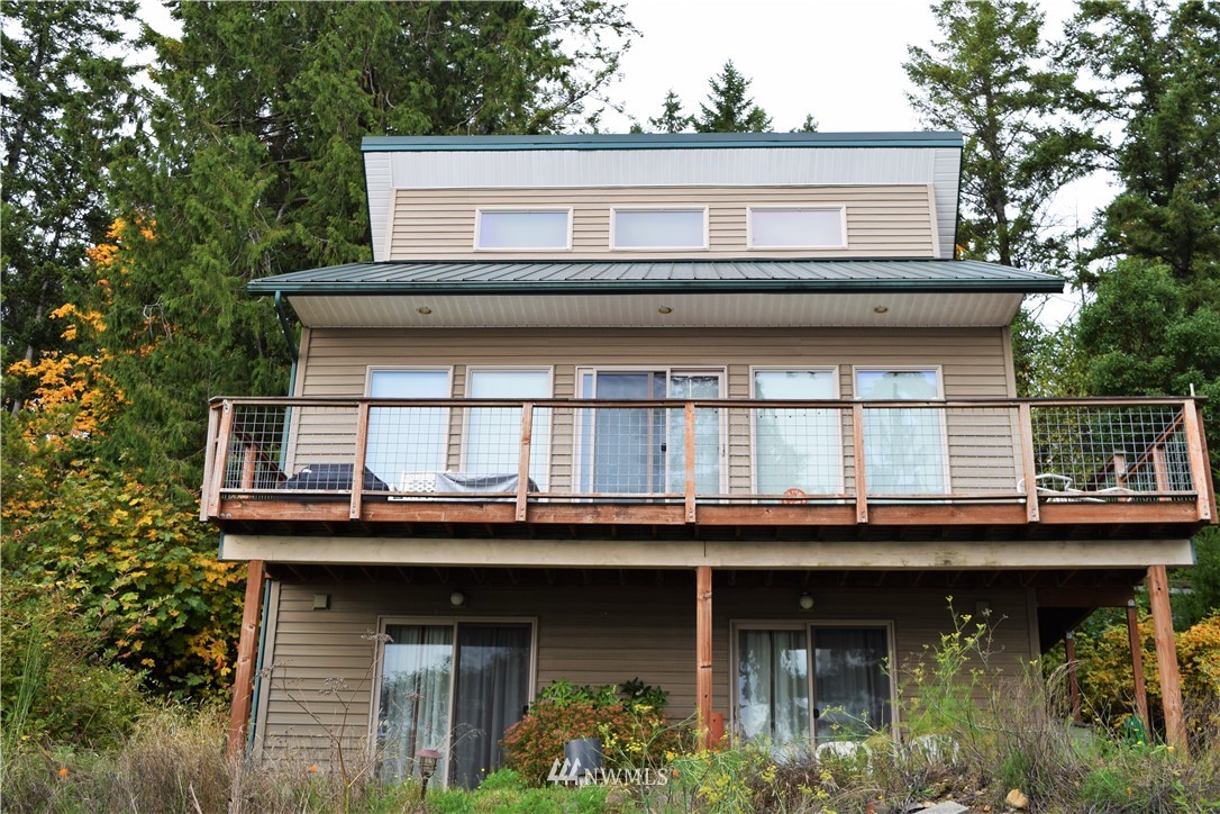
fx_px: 1372
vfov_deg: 33.0
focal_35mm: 40
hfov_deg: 47.9
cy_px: 407
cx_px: 610
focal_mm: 27
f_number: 8
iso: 320
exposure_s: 1/250
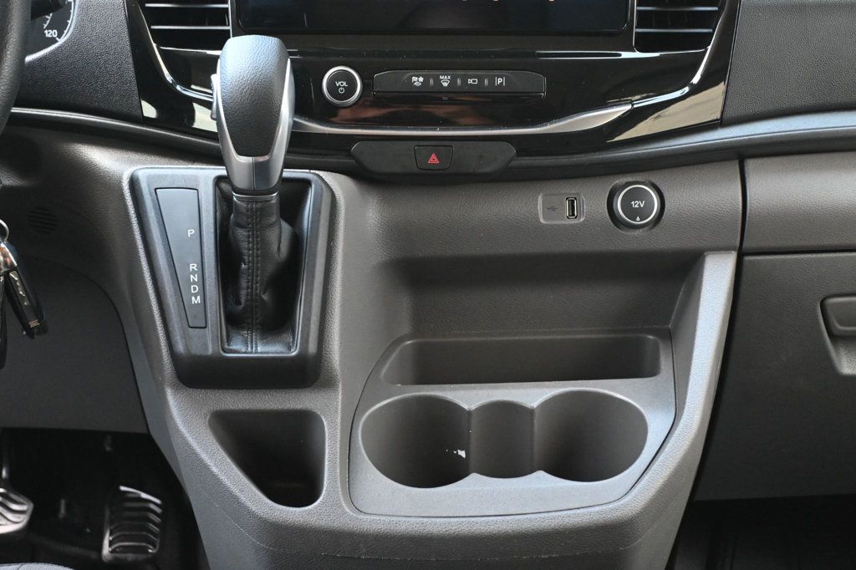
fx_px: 1462
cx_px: 428
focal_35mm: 62
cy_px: 285
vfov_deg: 22.1
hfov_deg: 32.6
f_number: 5.6
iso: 3200
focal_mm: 41
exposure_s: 1/80
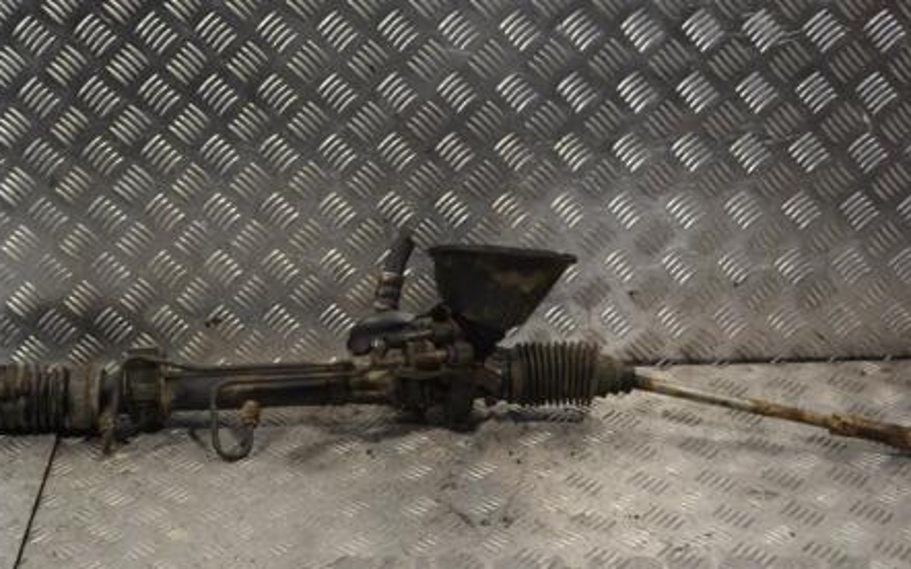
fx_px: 1340
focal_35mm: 54
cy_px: 313
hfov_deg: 37.1
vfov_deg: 24.0
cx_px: 295
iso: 360
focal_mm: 26
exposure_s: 1/125
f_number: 5.6
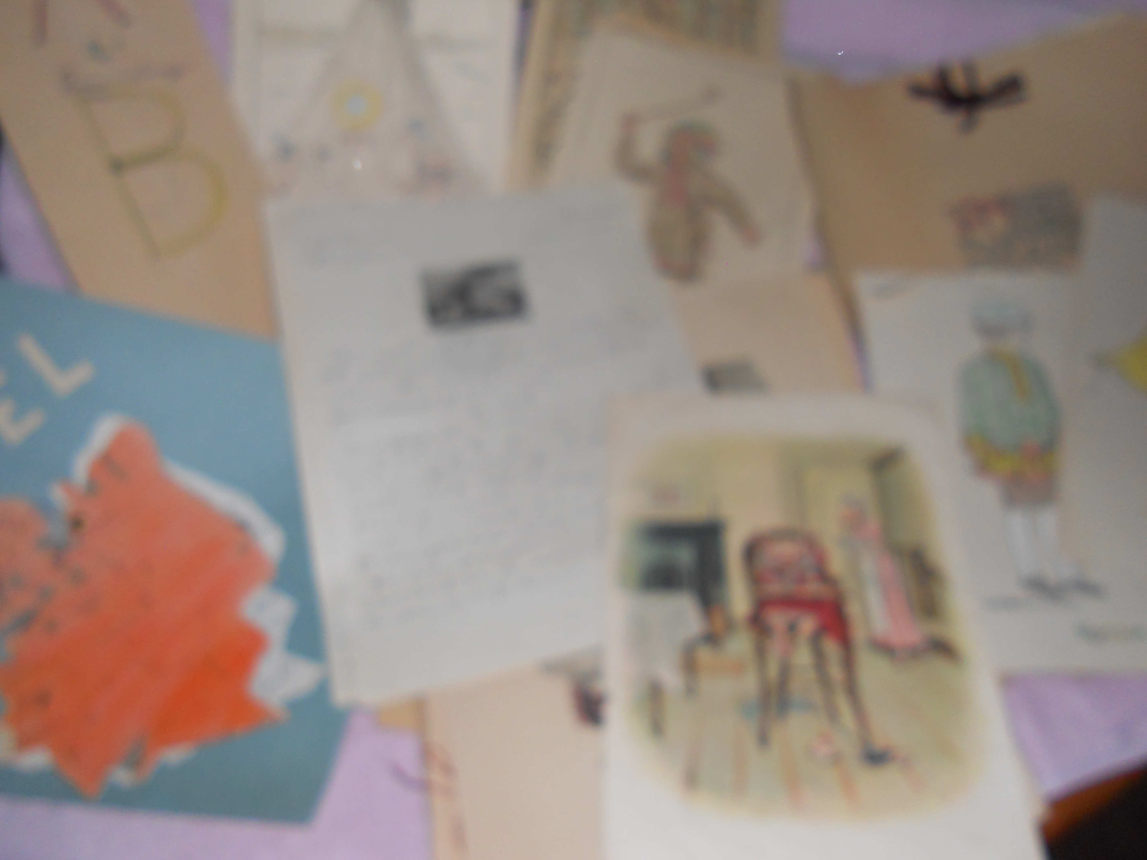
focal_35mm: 32
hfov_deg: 56.8
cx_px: 574
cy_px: 430
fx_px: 1060
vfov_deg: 44.2
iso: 200
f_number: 8.8
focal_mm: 5.8
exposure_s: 1/25
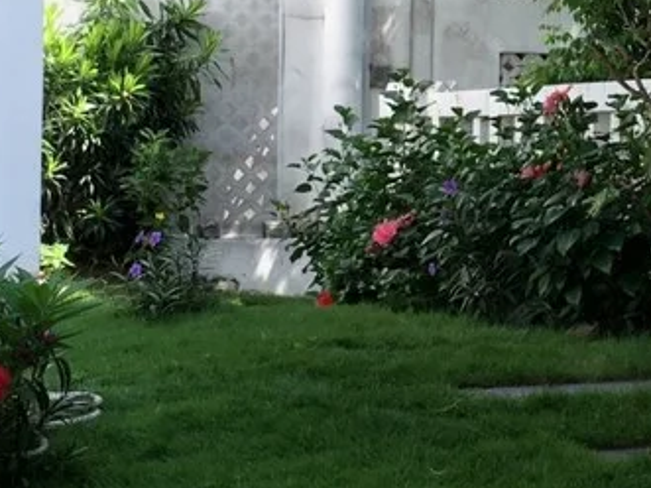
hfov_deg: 18.6
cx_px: 521
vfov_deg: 14.0
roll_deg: -0.9
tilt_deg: +2.3
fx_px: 1974
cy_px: 103
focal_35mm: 105
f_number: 2.2
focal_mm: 4.15
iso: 25
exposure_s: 1/313
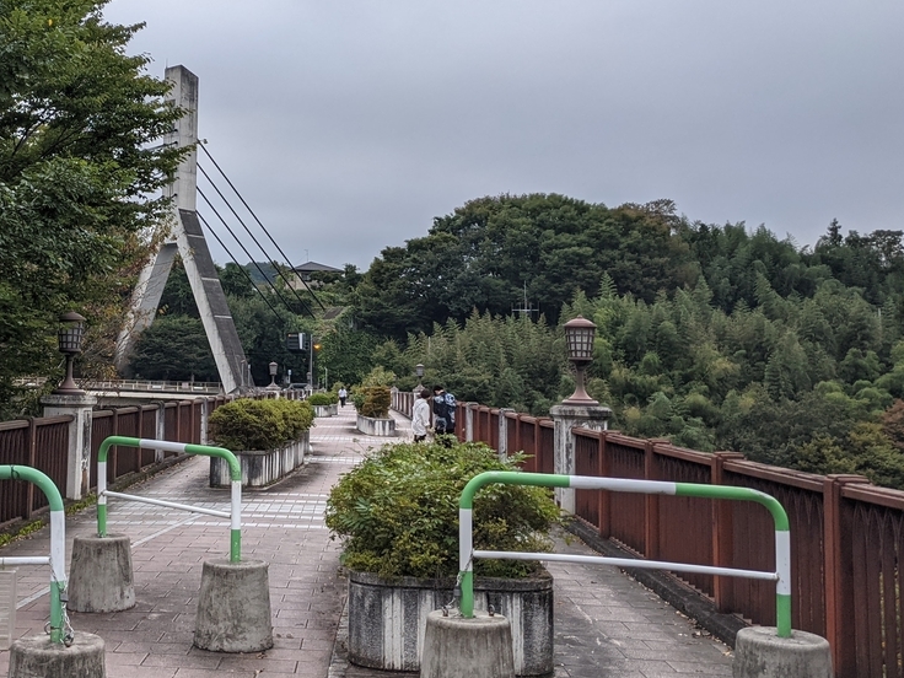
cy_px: 238
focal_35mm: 44
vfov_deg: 32.7
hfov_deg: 41.7
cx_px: 228
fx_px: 1149
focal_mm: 4.38
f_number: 1.73
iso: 71
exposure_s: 1/479
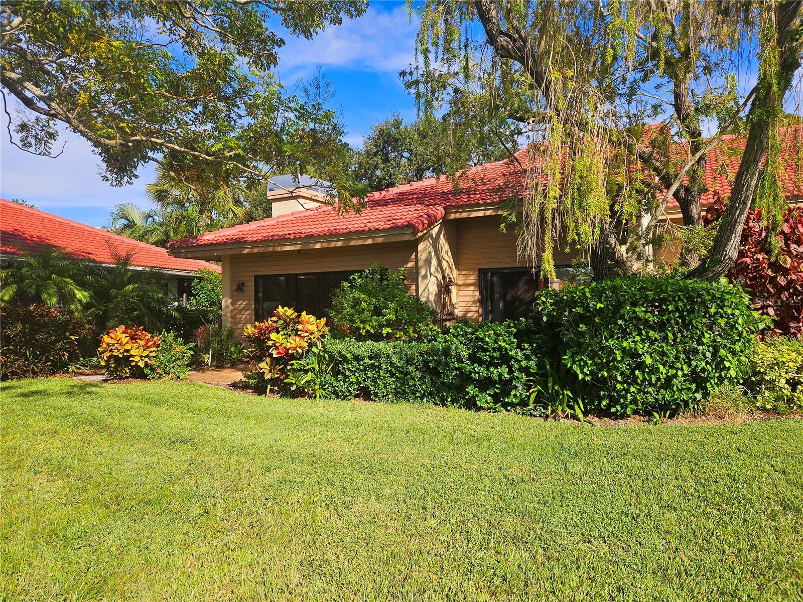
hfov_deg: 73.9
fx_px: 534
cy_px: 301
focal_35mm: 23
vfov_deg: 58.9
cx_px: 402
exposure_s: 1/1667
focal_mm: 5.4
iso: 25
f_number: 1.8
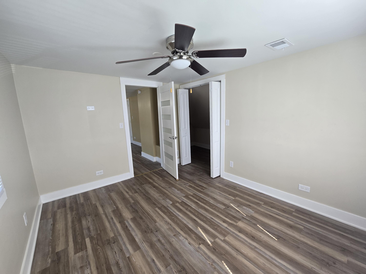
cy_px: 137
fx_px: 137
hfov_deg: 106.2
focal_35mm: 13
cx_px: 183
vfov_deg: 89.9
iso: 64
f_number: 2.2
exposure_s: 1/60
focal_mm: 2.2
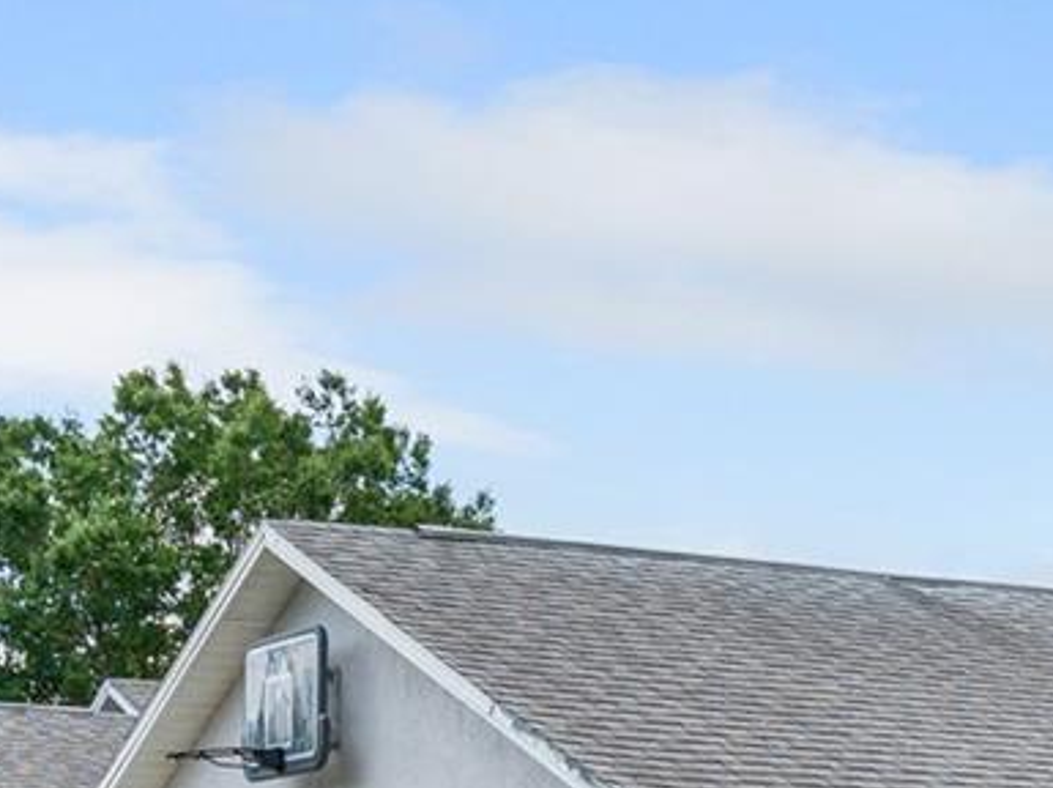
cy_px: 1040
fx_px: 2918
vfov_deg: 14.7
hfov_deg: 20.1
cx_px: 944
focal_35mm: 96
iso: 400
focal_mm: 16
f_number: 8
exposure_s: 1/500
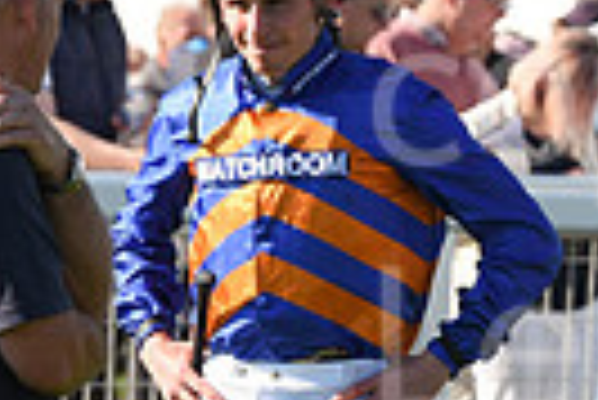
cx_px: 962
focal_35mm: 698
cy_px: 384
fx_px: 11607
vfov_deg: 2.0
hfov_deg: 2.9
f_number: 6.3
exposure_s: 1/1250
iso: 500
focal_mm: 160
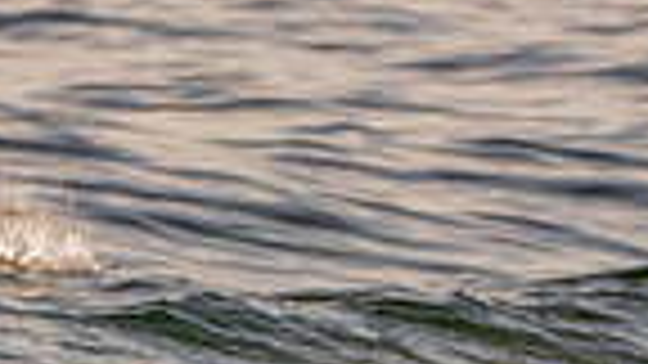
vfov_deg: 0.5
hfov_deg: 0.8
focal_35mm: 2589
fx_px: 44485
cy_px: 808
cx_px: 179
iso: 200
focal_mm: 500
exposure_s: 1/2000
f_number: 5.6
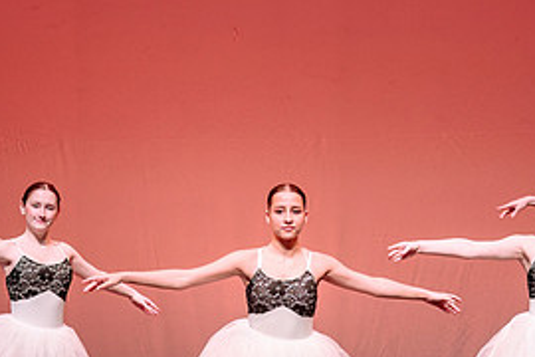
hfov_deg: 7.8
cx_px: 266
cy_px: 285
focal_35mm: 263
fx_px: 3908
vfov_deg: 5.2
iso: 1000
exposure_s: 1/400
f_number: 2.8
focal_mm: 120
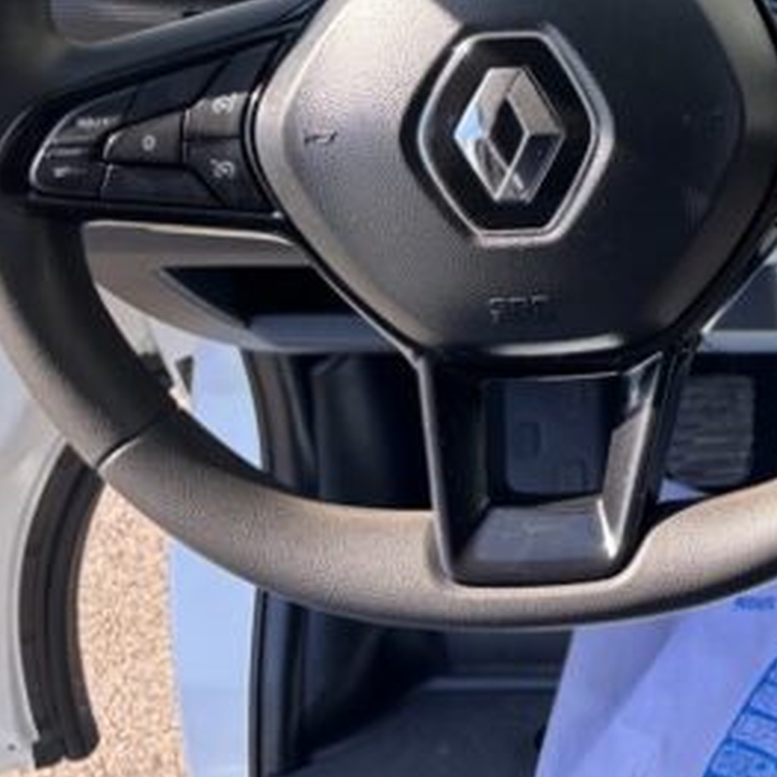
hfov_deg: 22.7
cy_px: -50
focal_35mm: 67
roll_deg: +0.9
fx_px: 1701
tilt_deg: -34.9
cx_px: 1034
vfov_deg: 24.2
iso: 50
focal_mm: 5.96
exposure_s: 1/334
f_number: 1.6
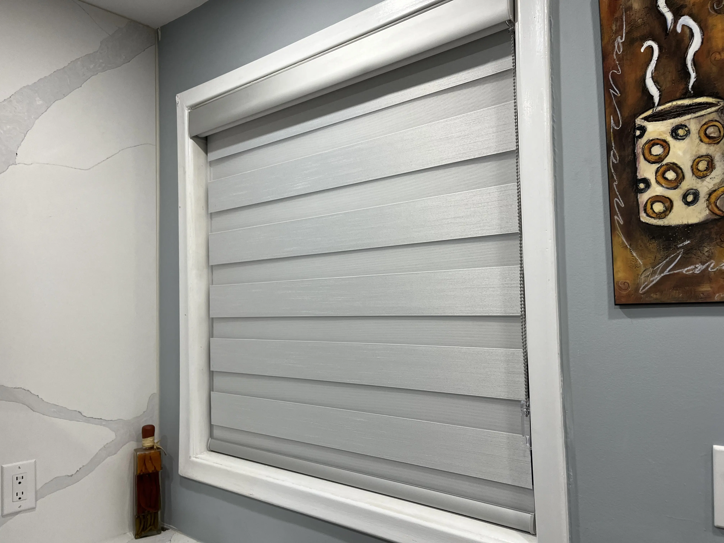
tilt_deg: +3.1
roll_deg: +1.3
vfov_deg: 53.1
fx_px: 544
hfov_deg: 67.3
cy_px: 272
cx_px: 362
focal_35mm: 26
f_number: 1.6
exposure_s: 1/120
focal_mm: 5.1
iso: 100
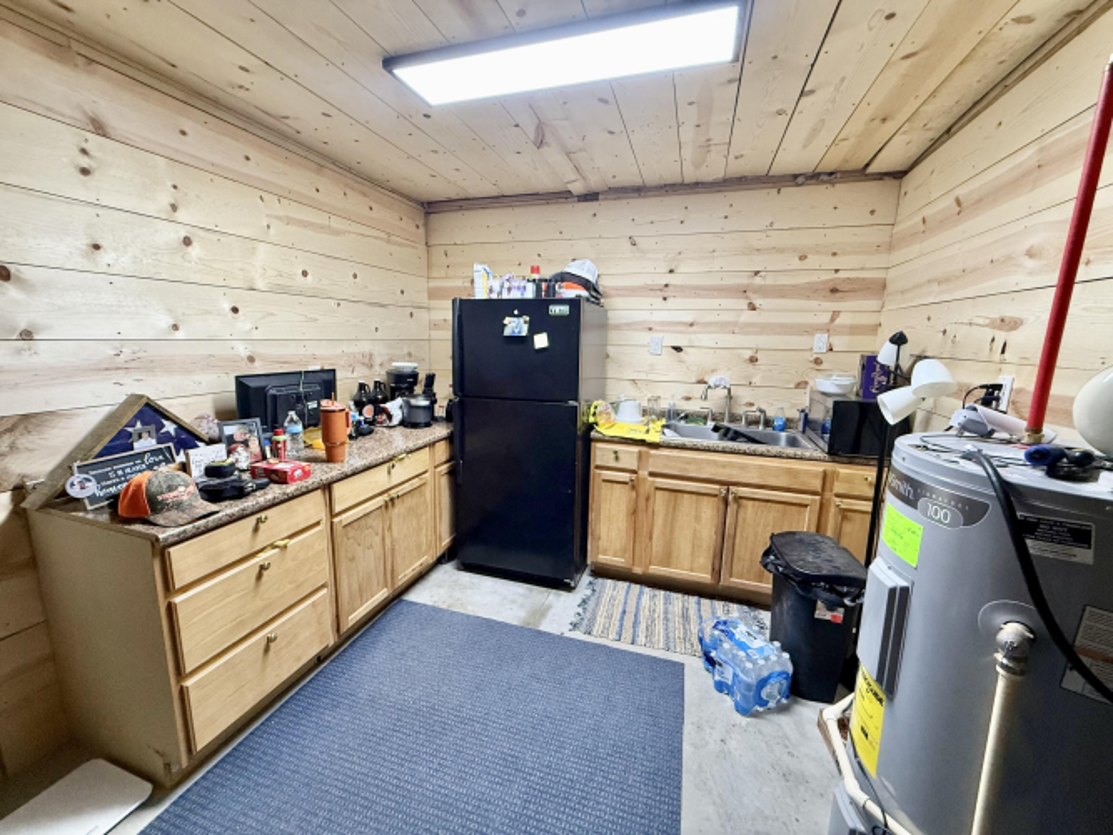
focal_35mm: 14
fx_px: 450
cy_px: 418
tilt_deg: -10.0
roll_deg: -1.8
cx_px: 556
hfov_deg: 102.1
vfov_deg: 85.7
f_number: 2.2
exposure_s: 1/60
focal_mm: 2.22
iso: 320
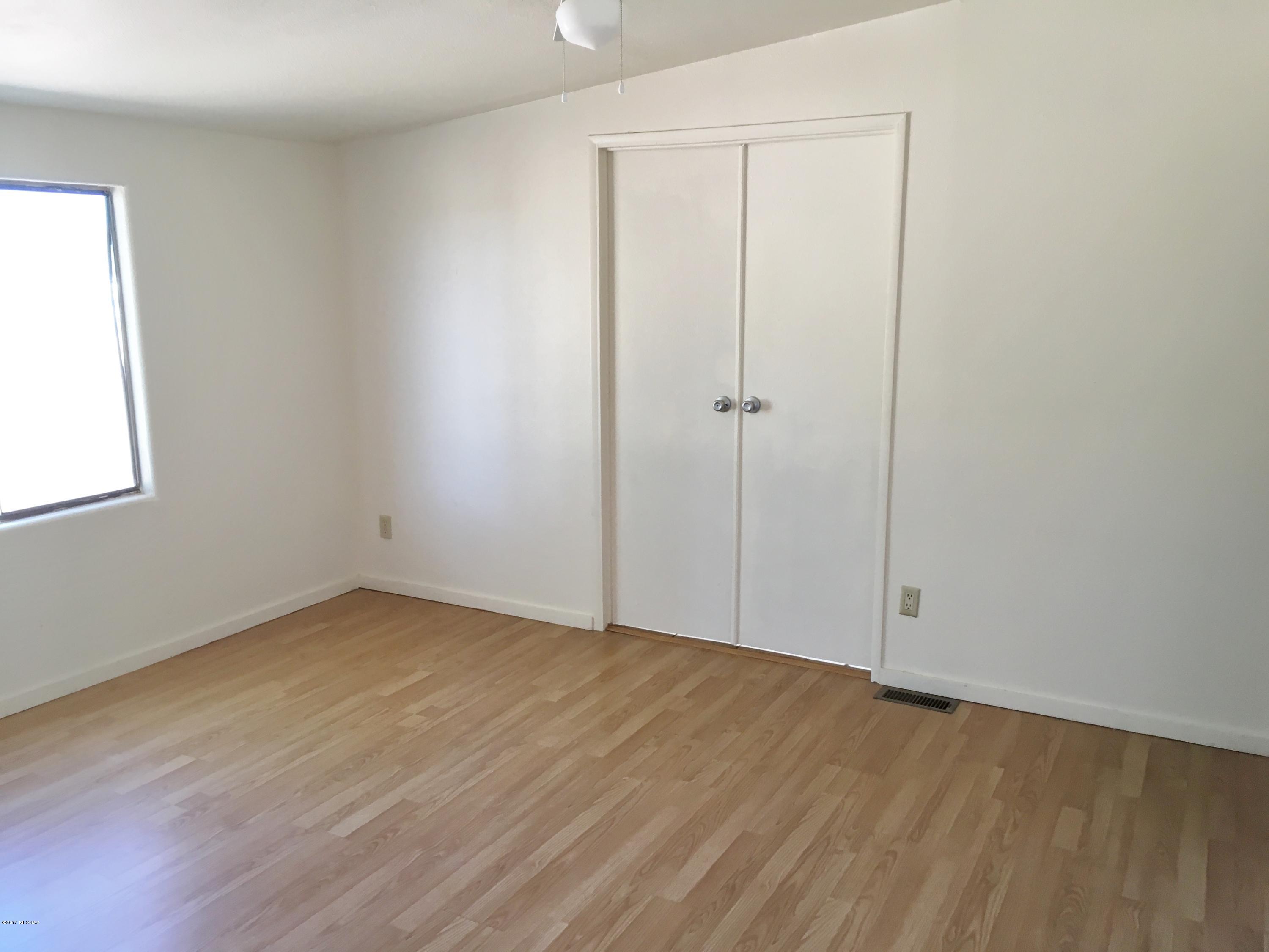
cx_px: 634
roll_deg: -1.5
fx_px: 1063
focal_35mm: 29
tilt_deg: -10.5
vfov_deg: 48.2
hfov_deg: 61.7
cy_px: 476
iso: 50
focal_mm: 4.15
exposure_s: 1/30
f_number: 2.2
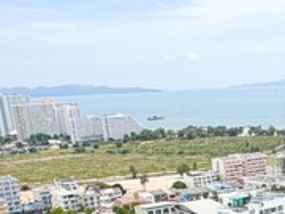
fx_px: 634
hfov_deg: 23.5
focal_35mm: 77
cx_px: 329
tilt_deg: -18.7
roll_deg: +2.7
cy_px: 296
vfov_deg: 17.6
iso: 20
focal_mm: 2.22
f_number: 2.2
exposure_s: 1/1001
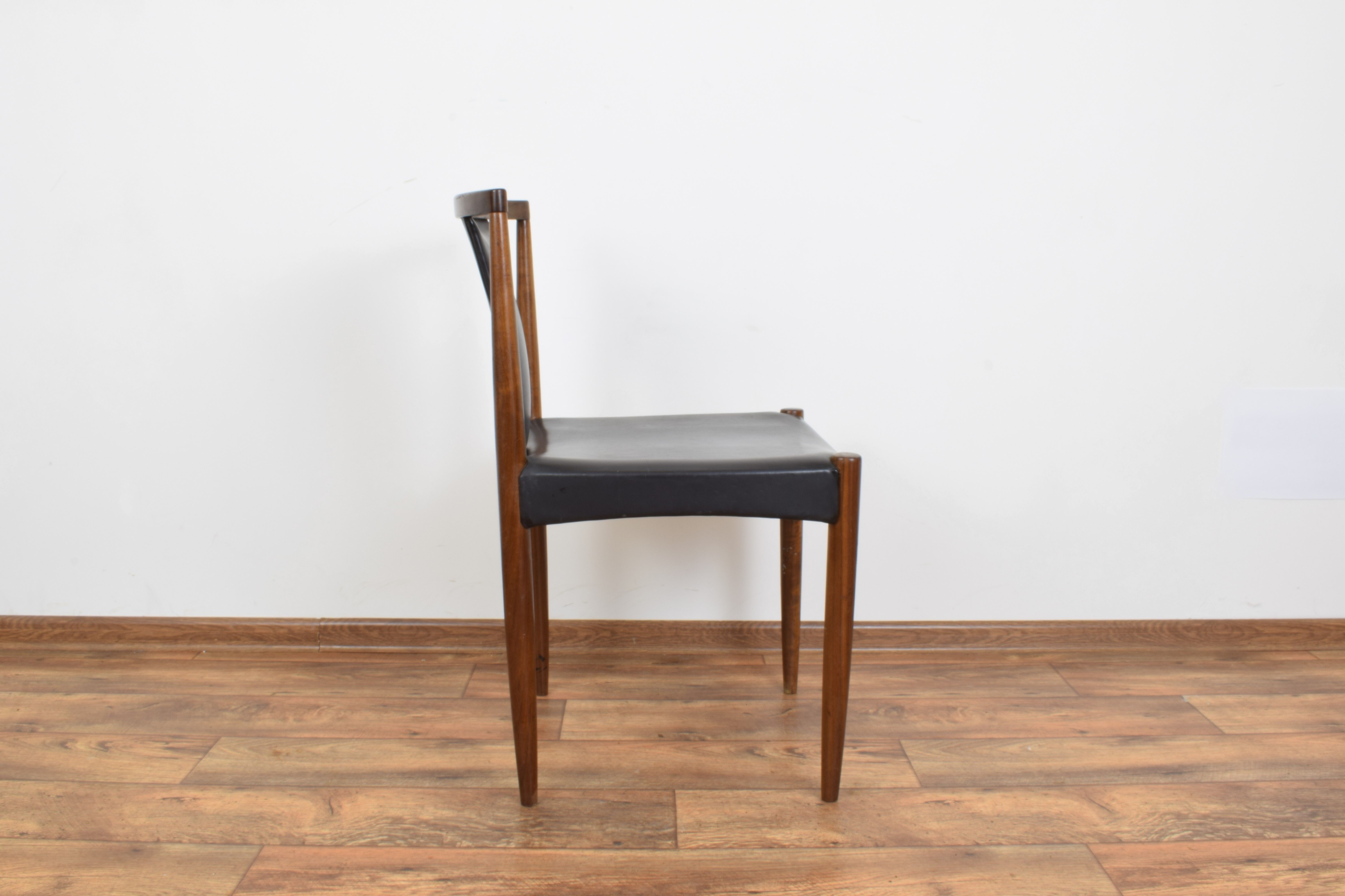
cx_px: 672
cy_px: 448
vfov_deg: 40.0
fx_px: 1233
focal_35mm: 33
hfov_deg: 57.2
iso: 100
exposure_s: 3
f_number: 25
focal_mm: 22
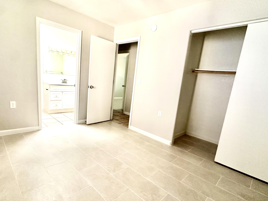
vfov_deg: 68.5
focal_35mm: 19
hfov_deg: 84.4
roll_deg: -5.8
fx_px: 147
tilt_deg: -11.8
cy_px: 110
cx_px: 120
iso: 320
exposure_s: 1/62
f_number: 2.2
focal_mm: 2.22
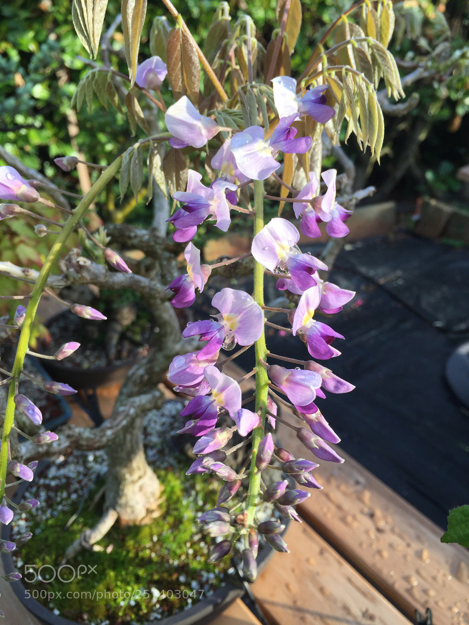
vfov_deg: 61.7
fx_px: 524
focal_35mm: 29
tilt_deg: -37.4
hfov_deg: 48.2
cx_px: 234
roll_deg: +1.8
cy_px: 312
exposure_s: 1/341
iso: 32
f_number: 2.2
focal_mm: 4.15
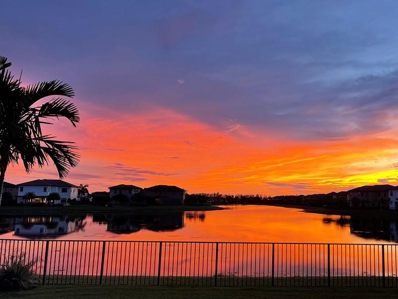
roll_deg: -0.7
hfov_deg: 50.5
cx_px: 263
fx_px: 414
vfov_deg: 39.6
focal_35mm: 36
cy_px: 143
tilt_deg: +6.4
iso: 100
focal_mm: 5.1
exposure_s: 1/121
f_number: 1.6
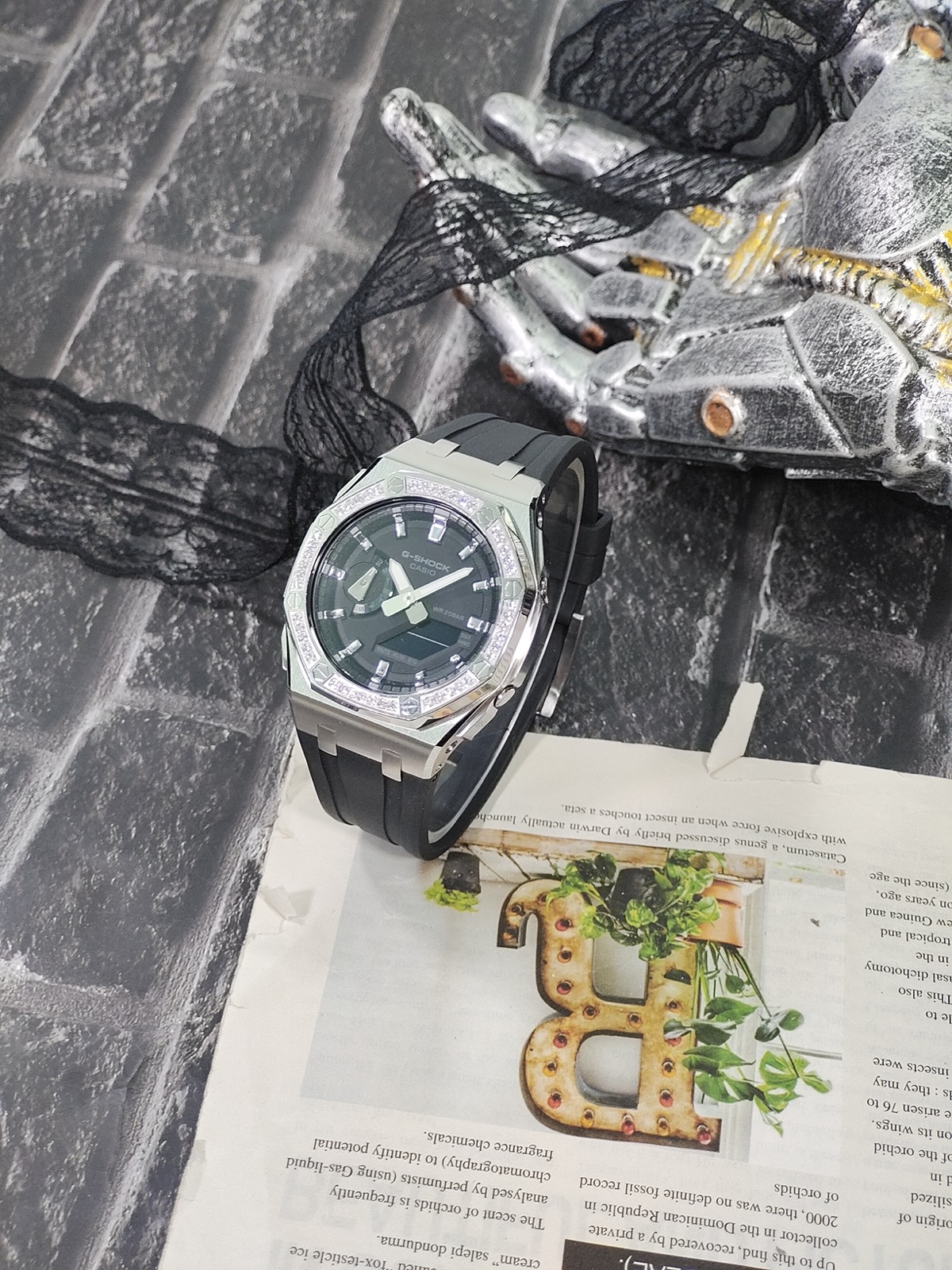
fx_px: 1833
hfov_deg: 29.1
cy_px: 635
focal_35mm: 50
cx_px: 476
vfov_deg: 38.2
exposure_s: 1/100
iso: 92
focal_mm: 7.55
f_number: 2.08
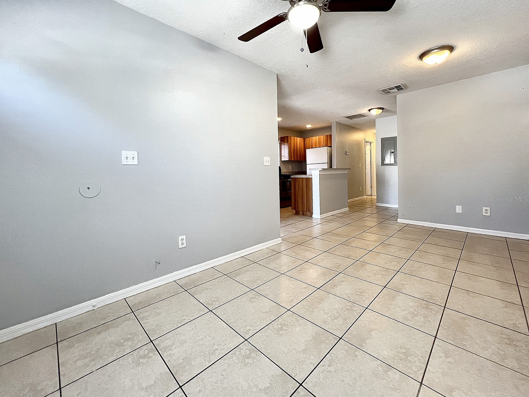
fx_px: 199
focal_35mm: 13
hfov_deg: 106.2
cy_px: 198
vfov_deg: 89.9
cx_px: 264
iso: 250
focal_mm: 1.6
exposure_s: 1/120
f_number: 1.8
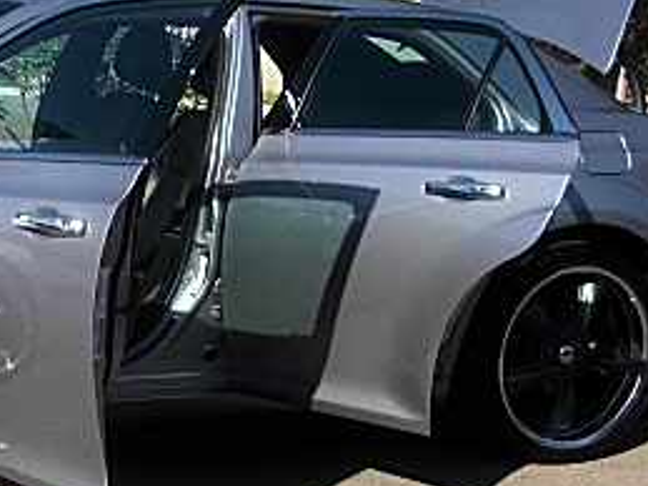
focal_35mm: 89
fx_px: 1665
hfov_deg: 21.4
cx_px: 20
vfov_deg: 16.6
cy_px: 278
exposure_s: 1/640
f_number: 2.8
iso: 50
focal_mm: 6.3
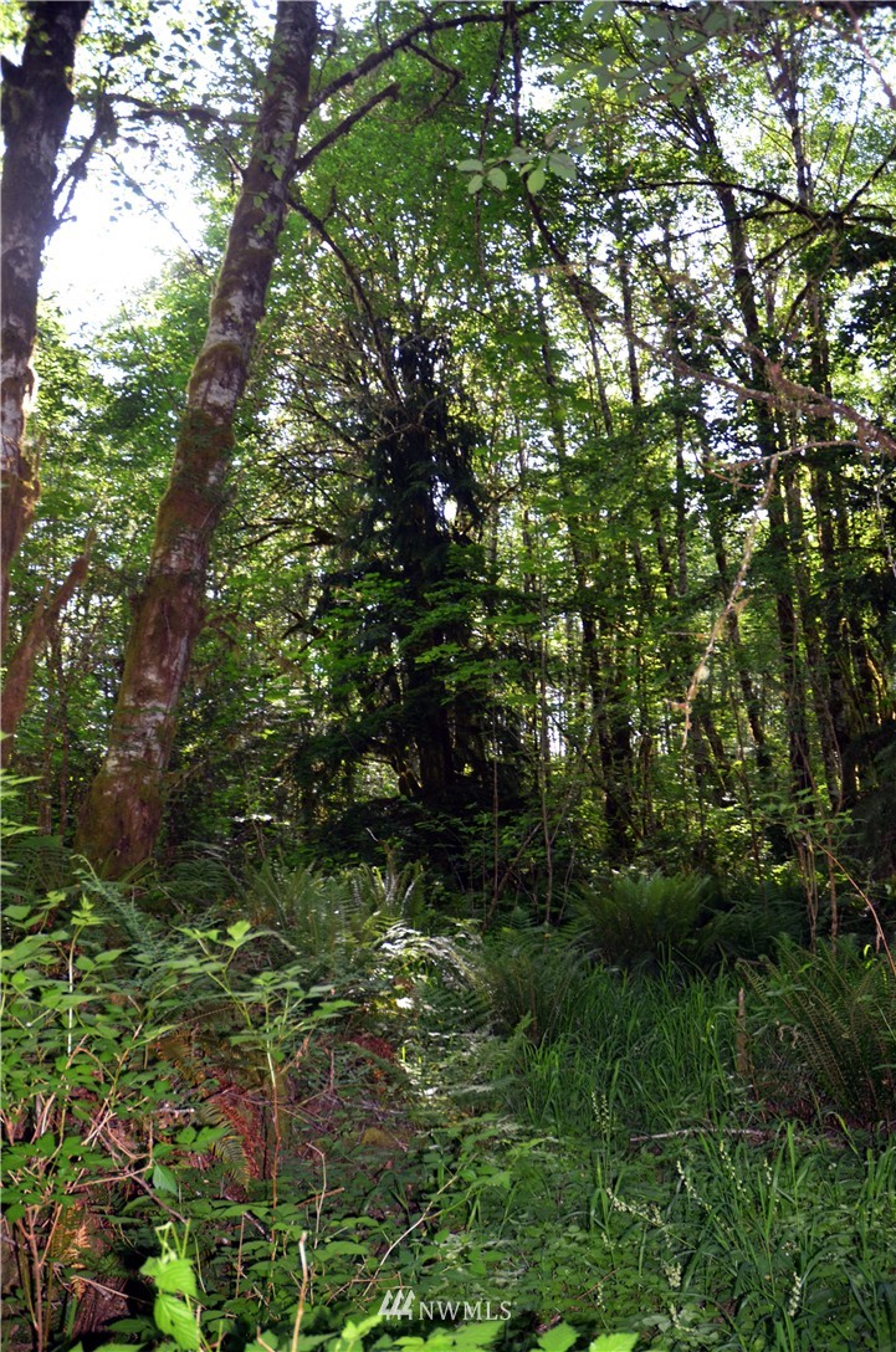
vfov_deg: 67.5
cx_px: 448
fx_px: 1012
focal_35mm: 27
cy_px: 676
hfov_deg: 47.8
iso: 320
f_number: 3.5
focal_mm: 18
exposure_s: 1/125
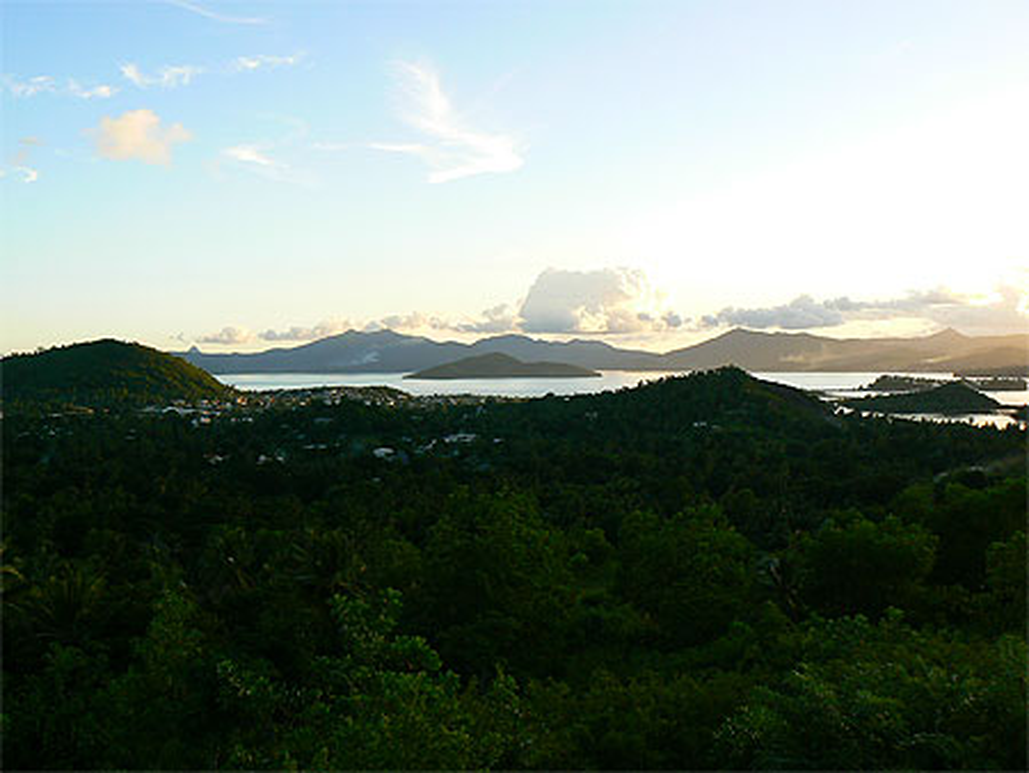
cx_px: 514
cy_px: 386
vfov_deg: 39.7
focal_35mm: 36
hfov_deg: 51.3
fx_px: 1071
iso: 80
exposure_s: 1/160
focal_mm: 6
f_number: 5.6
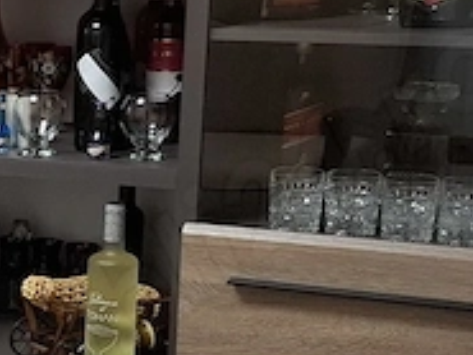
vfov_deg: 11.9
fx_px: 1695
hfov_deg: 12.4
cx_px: -670
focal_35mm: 124
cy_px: 283
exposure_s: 1/100
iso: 200
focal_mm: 5.54
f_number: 1.8
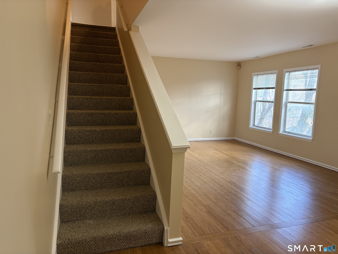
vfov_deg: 53.1
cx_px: 169
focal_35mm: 26
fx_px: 254
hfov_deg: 67.3
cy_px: 127
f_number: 1.6
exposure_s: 1/60
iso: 160
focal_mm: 5.96
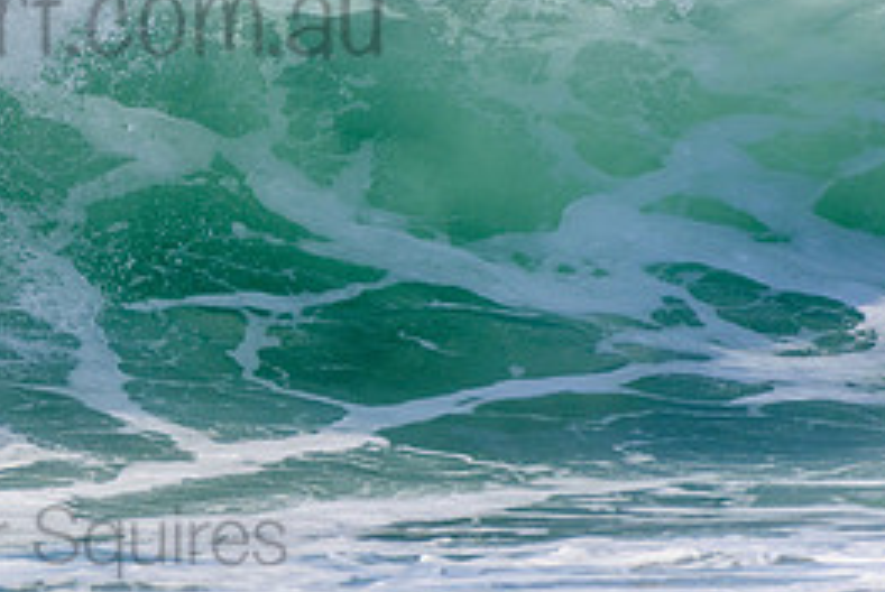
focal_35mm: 1653
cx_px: 27
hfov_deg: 1.2
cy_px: -22
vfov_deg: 0.8
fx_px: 40681
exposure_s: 1/2000
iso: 280
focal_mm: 500
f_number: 5.6
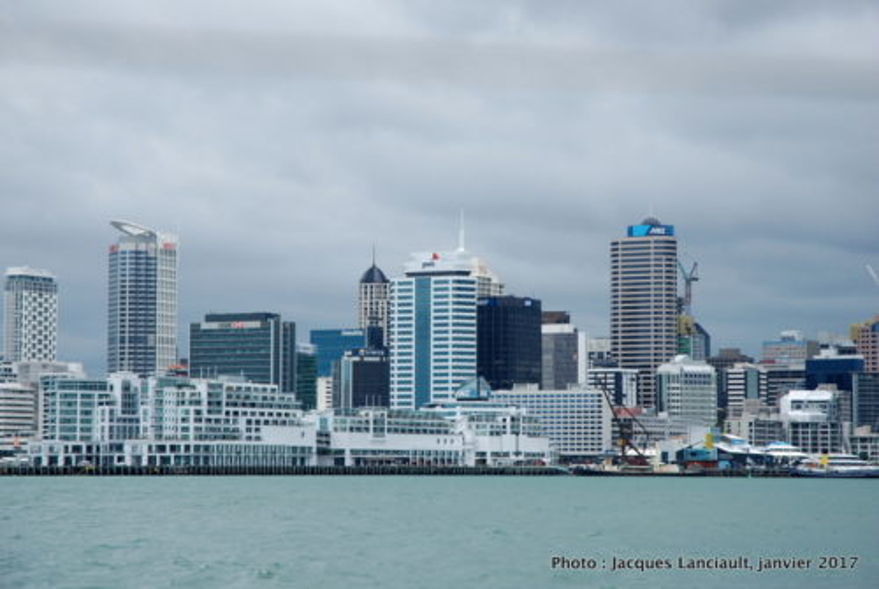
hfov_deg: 19.4
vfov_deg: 13.1
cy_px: 294
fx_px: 2568
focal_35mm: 105
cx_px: 440
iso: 160
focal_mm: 70
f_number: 6.3
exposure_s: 1/640
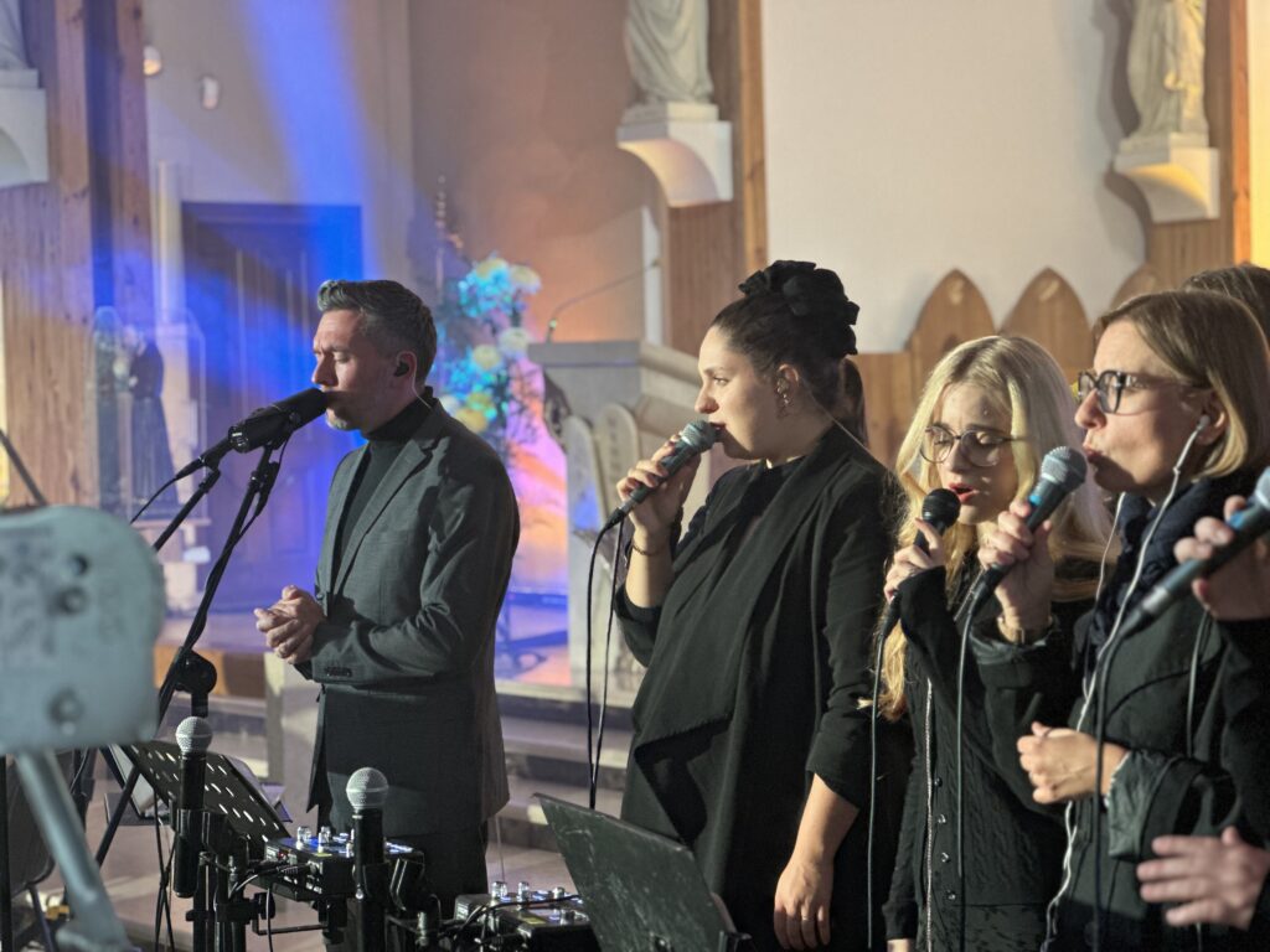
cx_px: 635
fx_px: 2825
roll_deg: +1.3
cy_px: 476
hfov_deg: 25.3
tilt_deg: -0.4
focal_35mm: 77
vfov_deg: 19.1
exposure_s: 1/34
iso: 400
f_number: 2.8
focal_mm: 9
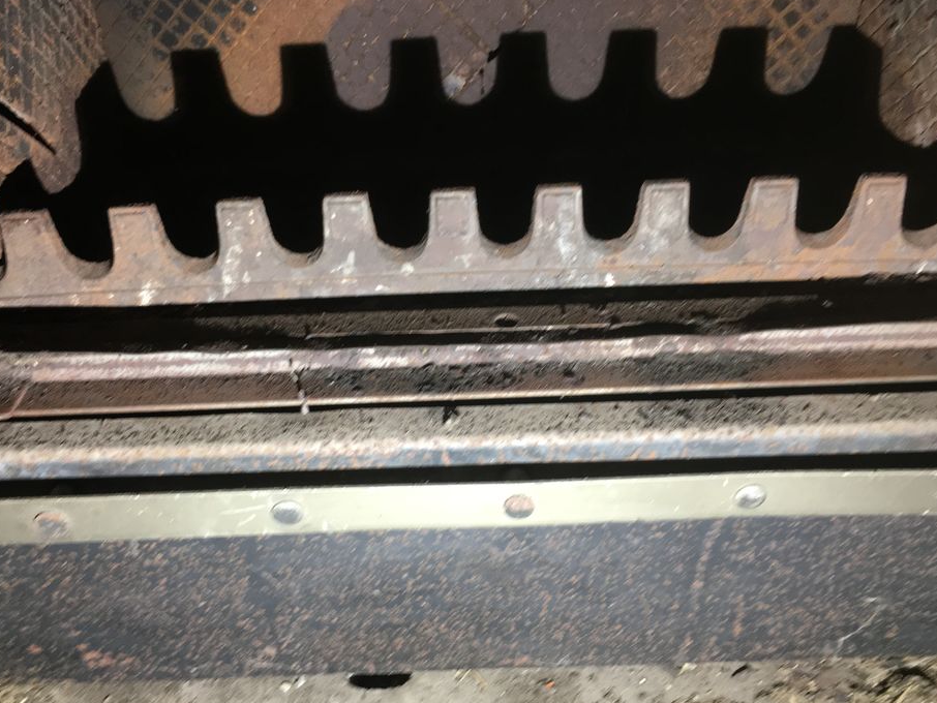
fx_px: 866
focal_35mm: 32
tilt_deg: -36.9
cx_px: 444
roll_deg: +0.6
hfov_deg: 56.8
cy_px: 371
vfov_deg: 44.2
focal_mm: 4.15
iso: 125
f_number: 2.2
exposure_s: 1/33
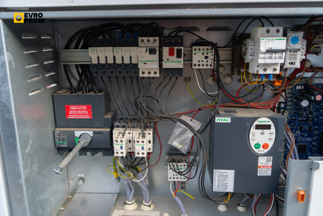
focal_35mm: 30
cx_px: 162
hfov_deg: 61.9
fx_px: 269
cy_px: 108
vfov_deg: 43.6
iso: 100
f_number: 4
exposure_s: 1/200
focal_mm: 30
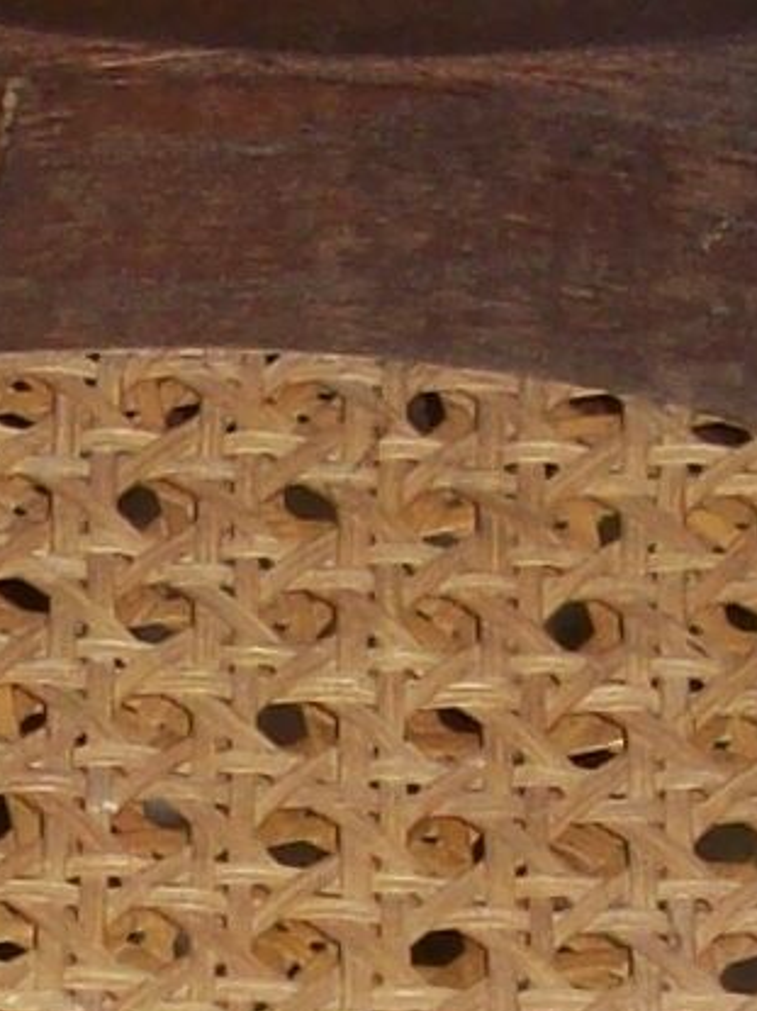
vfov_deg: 8.0
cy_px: 1164
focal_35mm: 247
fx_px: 7206
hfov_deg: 6.0
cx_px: 129
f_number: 2.7
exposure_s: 1/64
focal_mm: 6
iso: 80
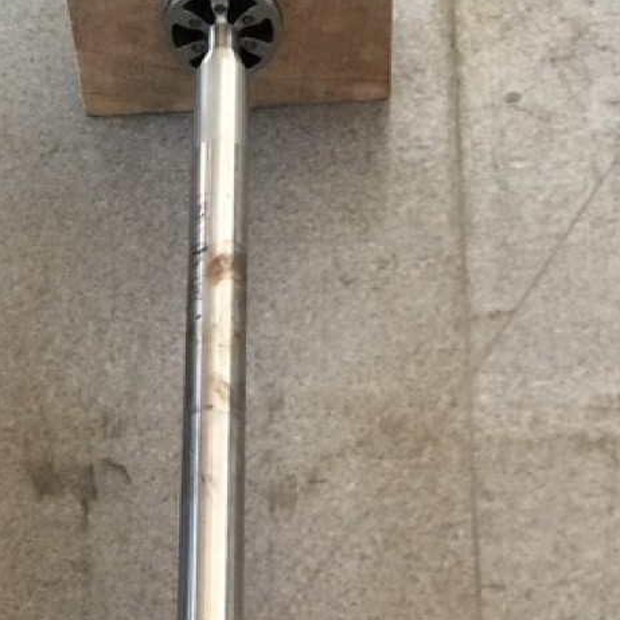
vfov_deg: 18.4
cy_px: 763
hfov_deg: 19.5
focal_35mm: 89
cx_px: 223
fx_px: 1803
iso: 50
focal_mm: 4.15
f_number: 2.2
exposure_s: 1/17
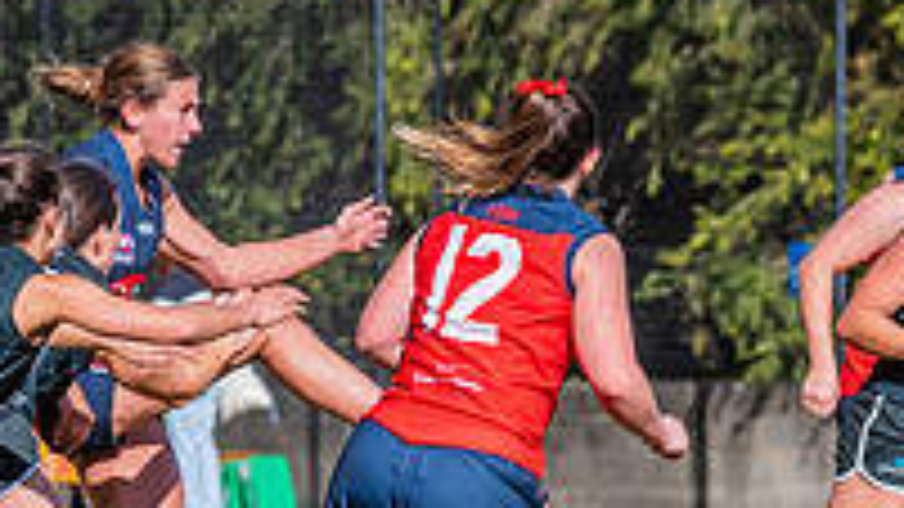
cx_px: 295
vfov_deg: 1.4
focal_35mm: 882
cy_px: 296
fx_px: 21139
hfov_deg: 2.4
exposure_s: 1/1600
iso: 800
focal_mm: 220
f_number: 10
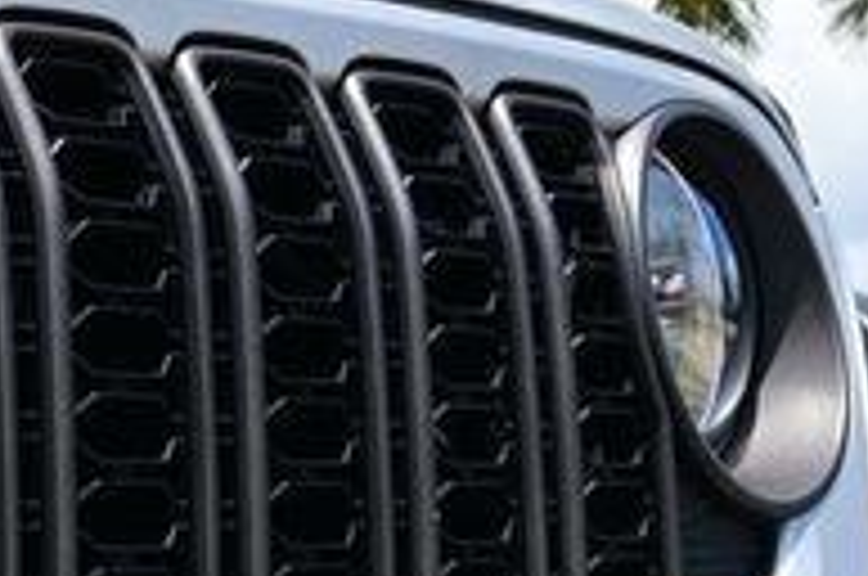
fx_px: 3001
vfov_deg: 10.9
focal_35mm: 125
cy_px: 162
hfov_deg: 15.8
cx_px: -198
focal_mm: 25
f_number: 7.1
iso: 100
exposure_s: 1/200
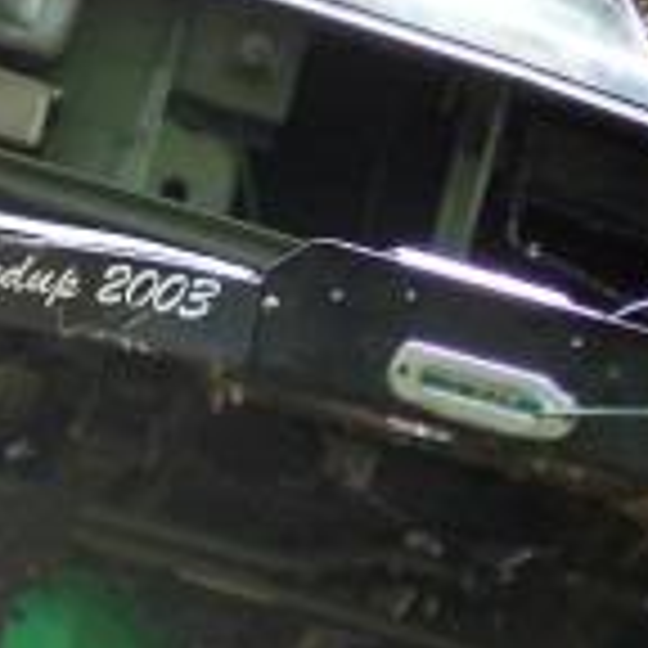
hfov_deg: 5.4
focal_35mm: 322
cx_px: 135
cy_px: 558
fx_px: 6820
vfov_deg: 5.4
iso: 140
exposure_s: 1/180
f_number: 3.2
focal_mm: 13.7
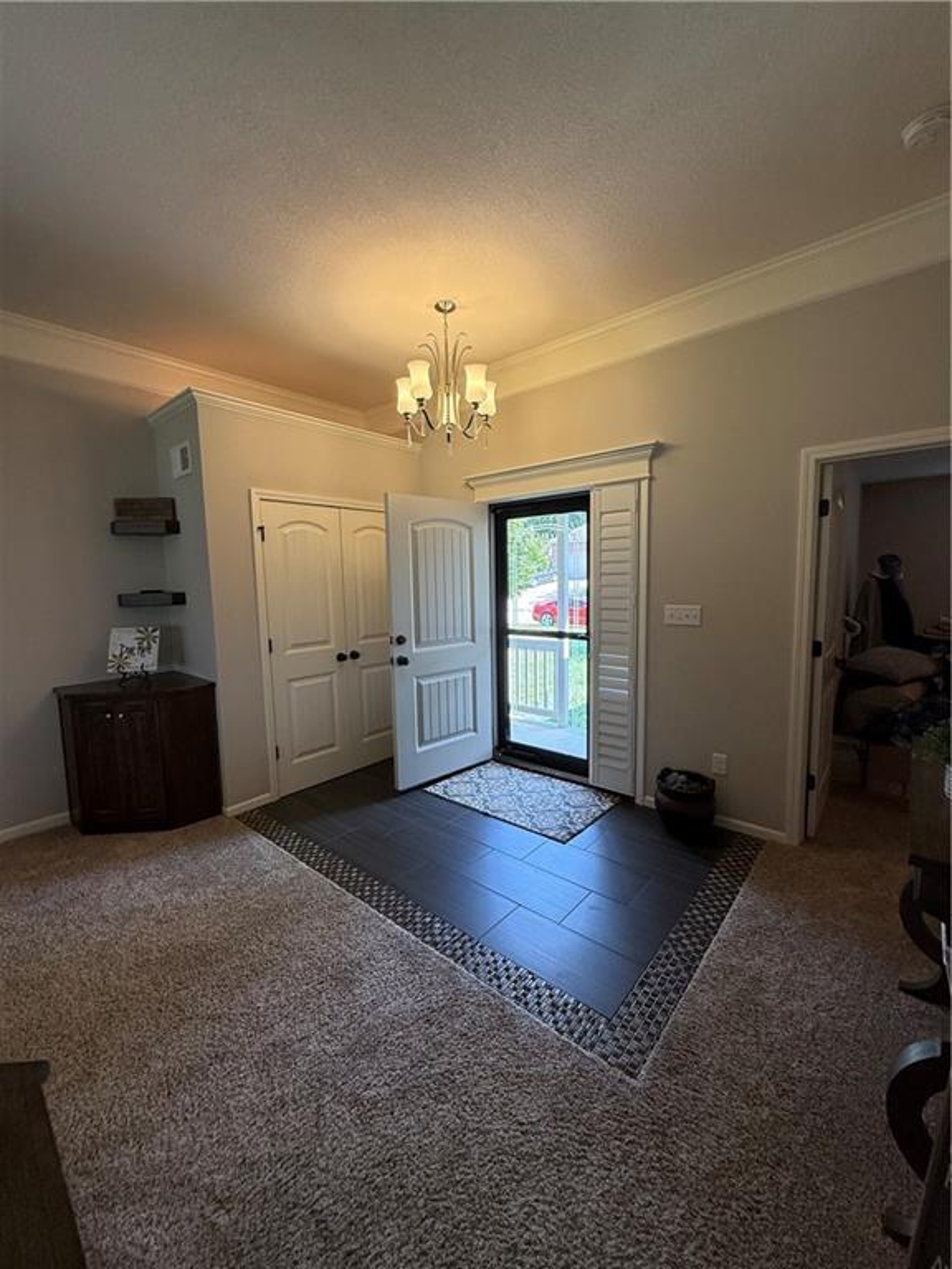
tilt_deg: -4.3
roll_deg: +1.2
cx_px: 476
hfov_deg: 85.7
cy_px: 634
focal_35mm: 14
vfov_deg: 102.1
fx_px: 513
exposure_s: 1/120
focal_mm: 2.22
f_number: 2.2
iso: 125
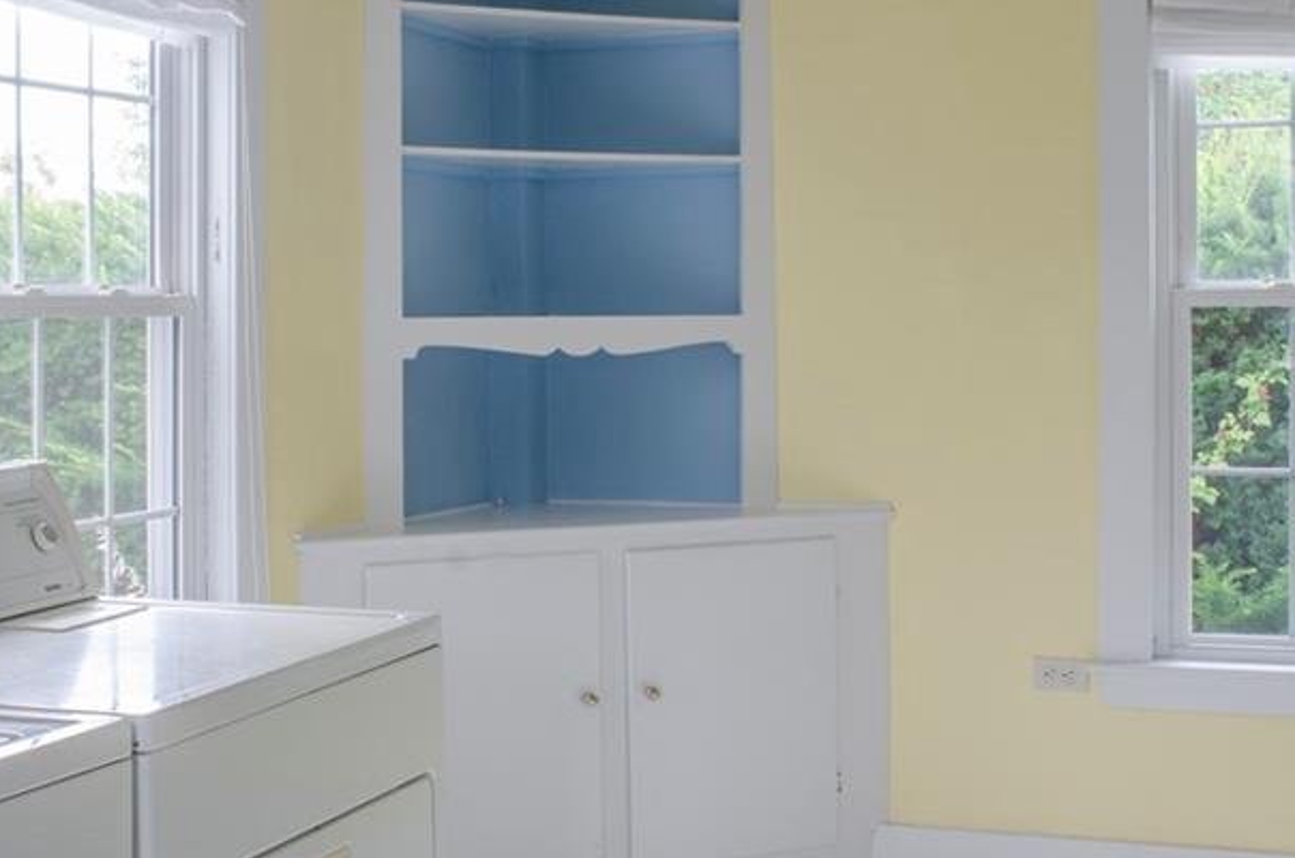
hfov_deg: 32.9
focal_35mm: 61
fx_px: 2190
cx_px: 596
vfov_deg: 22.2
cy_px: 400
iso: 200
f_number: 13
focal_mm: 24
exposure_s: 1/2.5
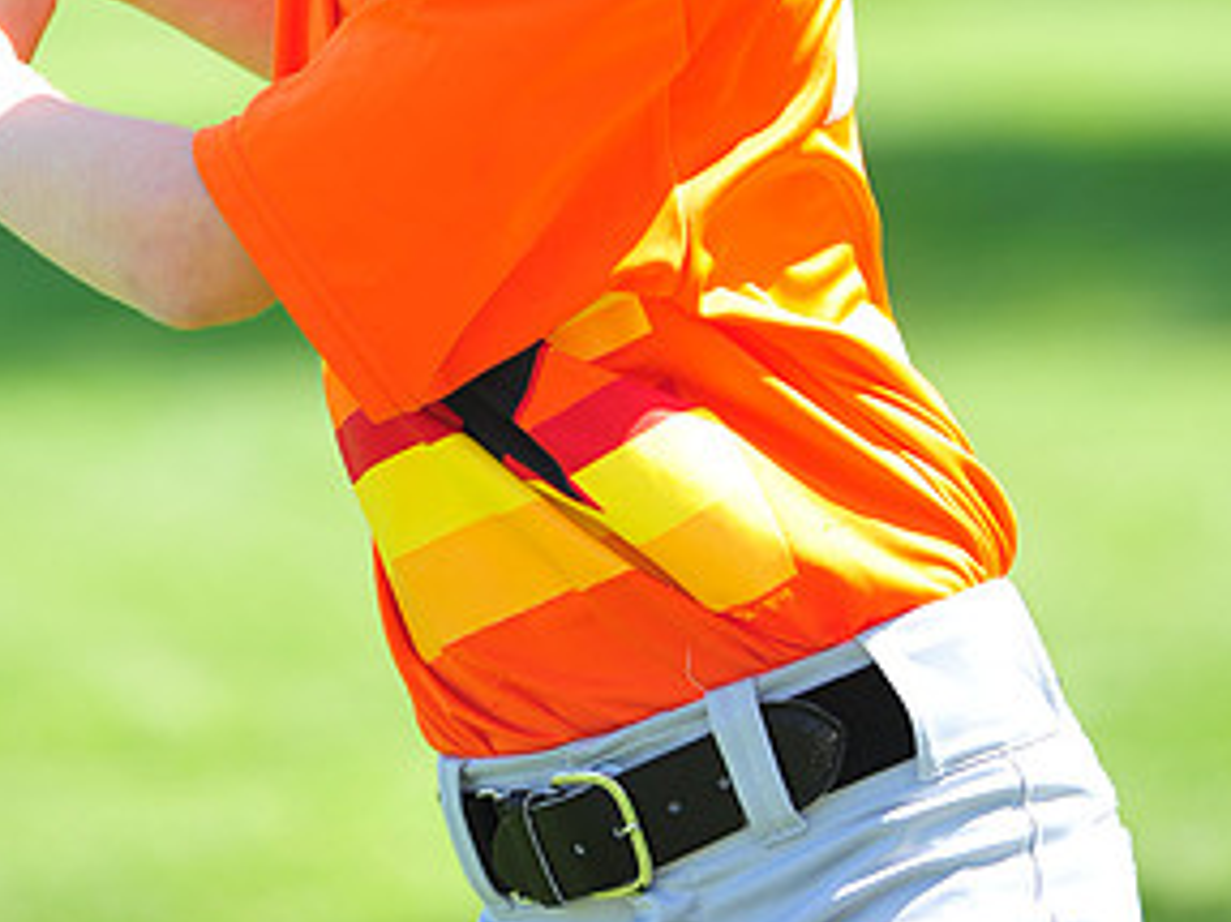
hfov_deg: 5.1
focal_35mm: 388
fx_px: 13792
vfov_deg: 3.8
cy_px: -249
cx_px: 468
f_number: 4.5
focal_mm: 200
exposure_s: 1/400
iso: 200
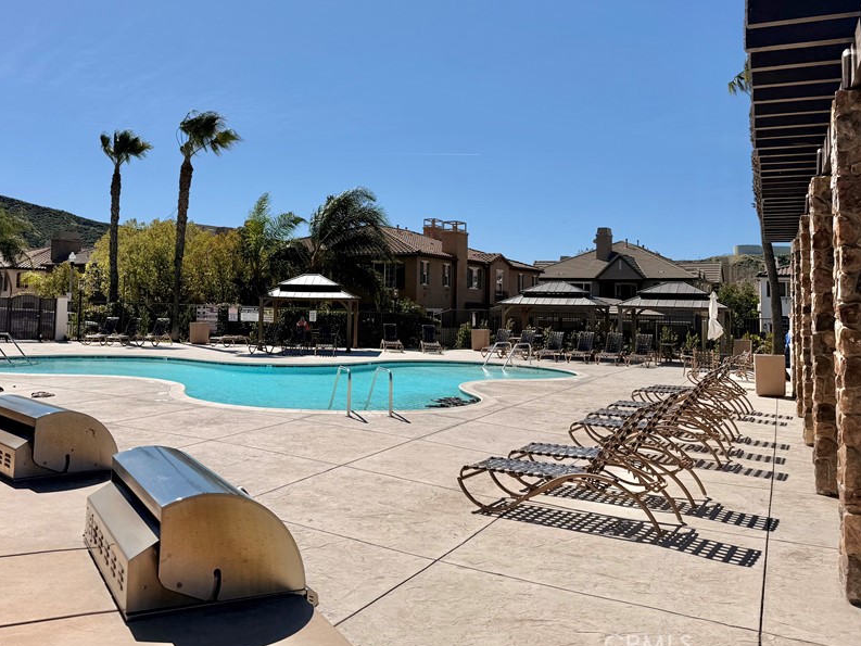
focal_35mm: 31
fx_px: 771
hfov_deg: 57.9
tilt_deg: +4.1
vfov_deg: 45.1
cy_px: 243
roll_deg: -0.1
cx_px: 345
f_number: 1.78
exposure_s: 1/10309
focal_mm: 6.76
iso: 80
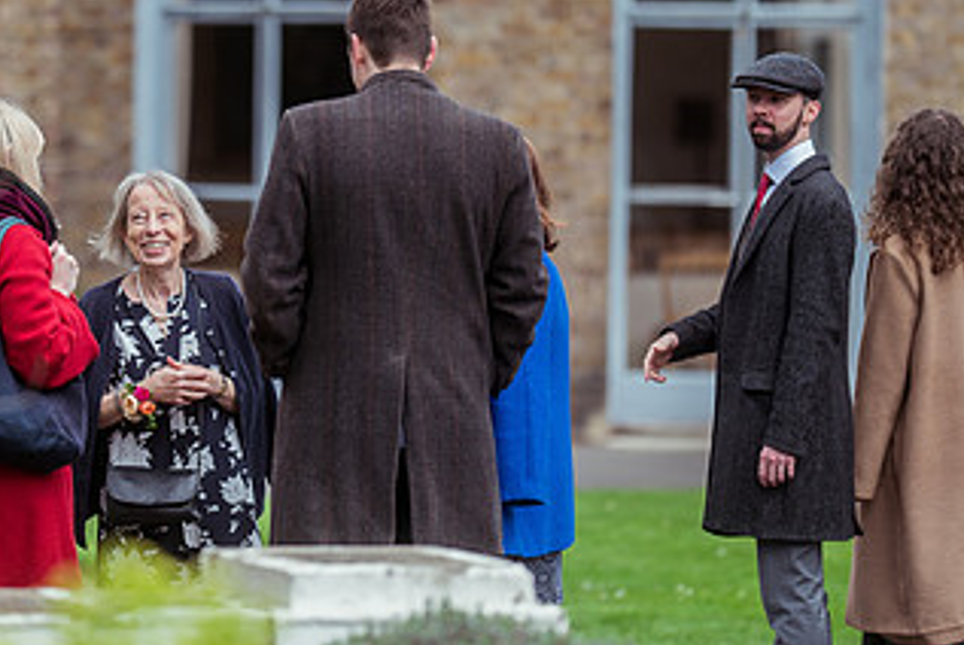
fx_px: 6620
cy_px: 224
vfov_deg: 5.6
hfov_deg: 8.3
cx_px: 319
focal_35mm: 247
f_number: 1.8
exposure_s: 1/2000
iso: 100
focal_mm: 135
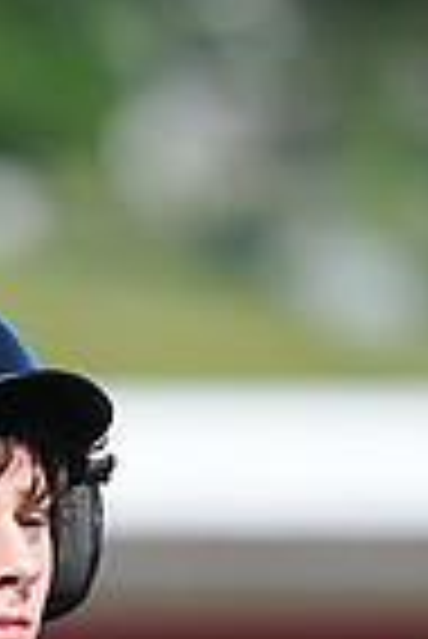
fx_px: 25295
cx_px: -101
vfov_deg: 1.4
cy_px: 855
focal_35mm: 1422
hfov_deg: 1.0
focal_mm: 300
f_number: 4
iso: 200
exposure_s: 1/1600
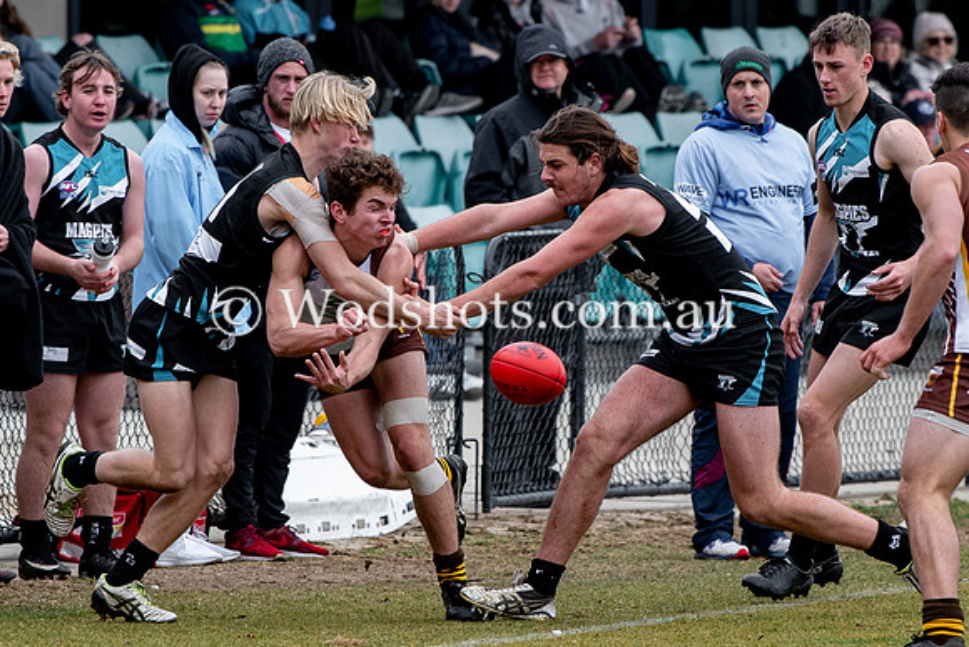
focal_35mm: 663
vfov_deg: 2.1
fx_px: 17858
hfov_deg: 3.1
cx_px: 481
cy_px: 353
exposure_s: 1/800
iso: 450
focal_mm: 200
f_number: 4
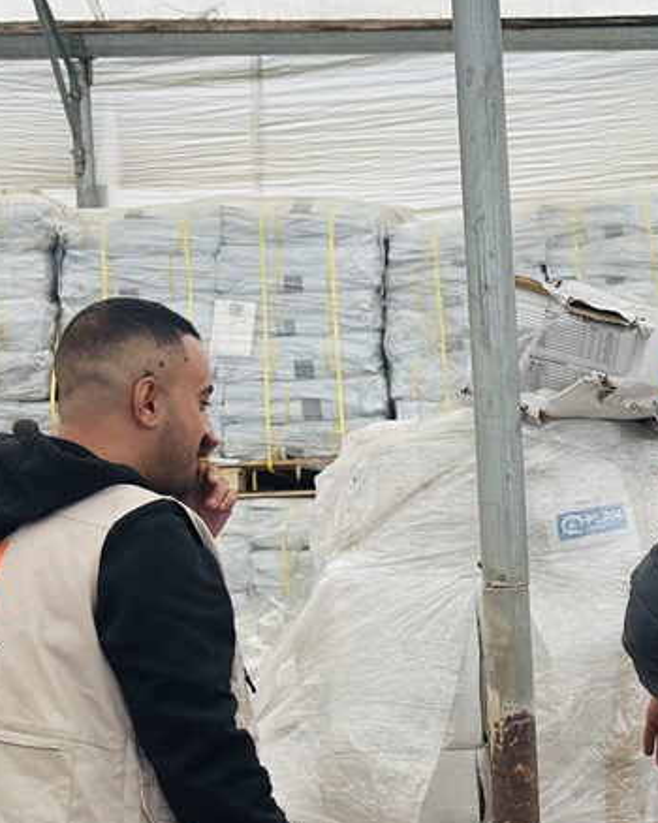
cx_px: 869
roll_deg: +0.9
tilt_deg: -2.0
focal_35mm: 107
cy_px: 474
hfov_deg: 13.8
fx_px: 2606
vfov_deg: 17.9
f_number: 1.78
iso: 80
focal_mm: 6.86
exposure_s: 1/546
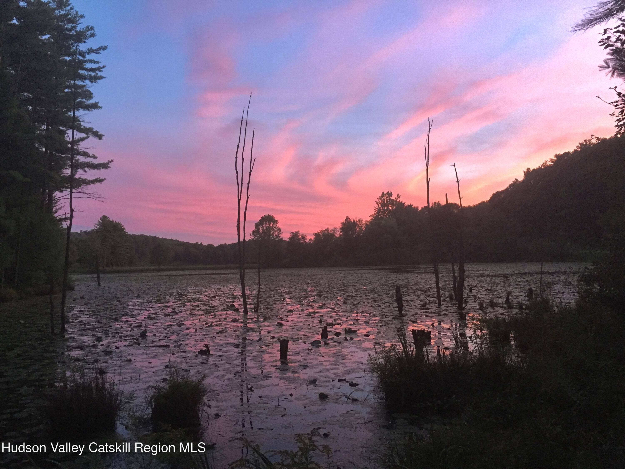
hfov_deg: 61.7
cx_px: 312
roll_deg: +1.5
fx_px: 524
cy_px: 234
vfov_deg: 48.2
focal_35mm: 29
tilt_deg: +1.8
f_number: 2.2
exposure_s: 1/30
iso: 160
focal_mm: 4.15
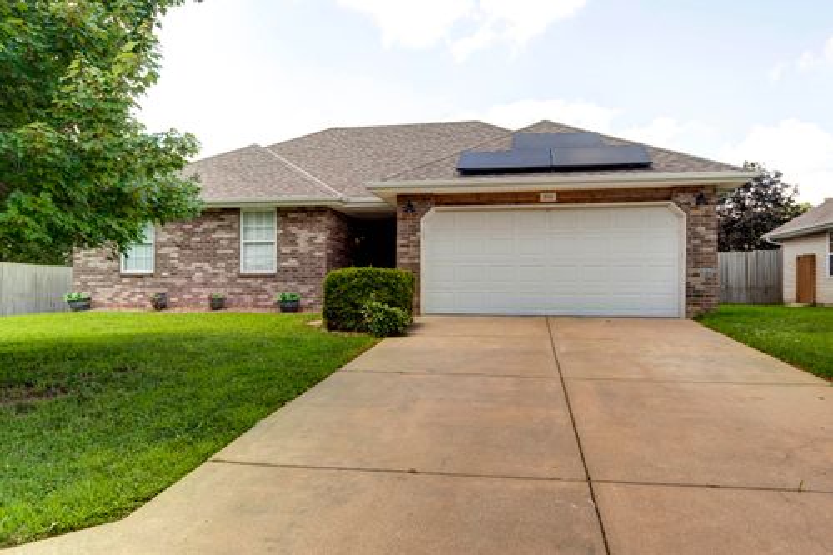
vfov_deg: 49.5
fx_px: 601
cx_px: 416
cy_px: 278
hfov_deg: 69.4
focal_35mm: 26
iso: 100
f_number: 6.7
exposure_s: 1/90
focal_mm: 26
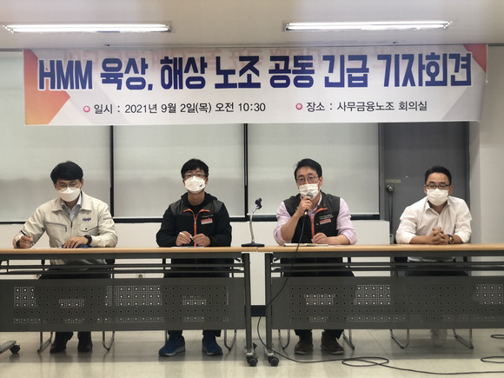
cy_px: 189
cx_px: 252
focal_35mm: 52
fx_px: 757
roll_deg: +0.6
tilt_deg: +1.0
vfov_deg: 28.0
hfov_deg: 36.8
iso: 50
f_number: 2.4
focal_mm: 6
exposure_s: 1/60
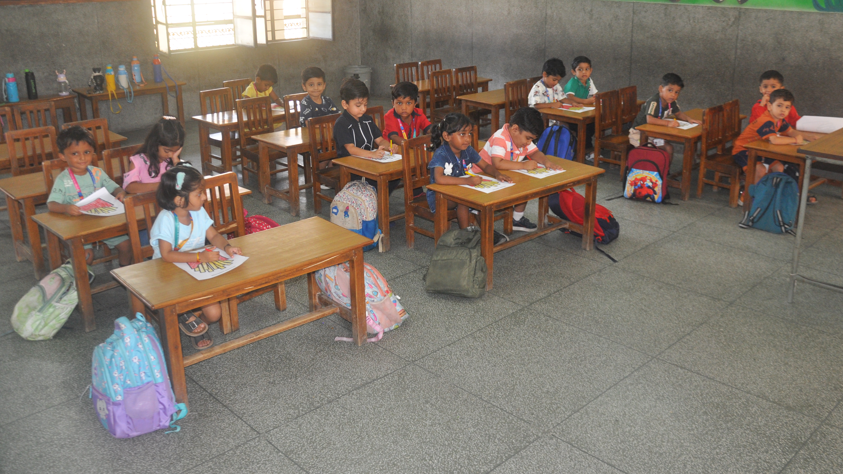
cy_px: 176
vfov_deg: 37.5
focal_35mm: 31
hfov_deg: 62.6
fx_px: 693
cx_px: 450
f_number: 3.5
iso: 500
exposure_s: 1/60
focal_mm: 18
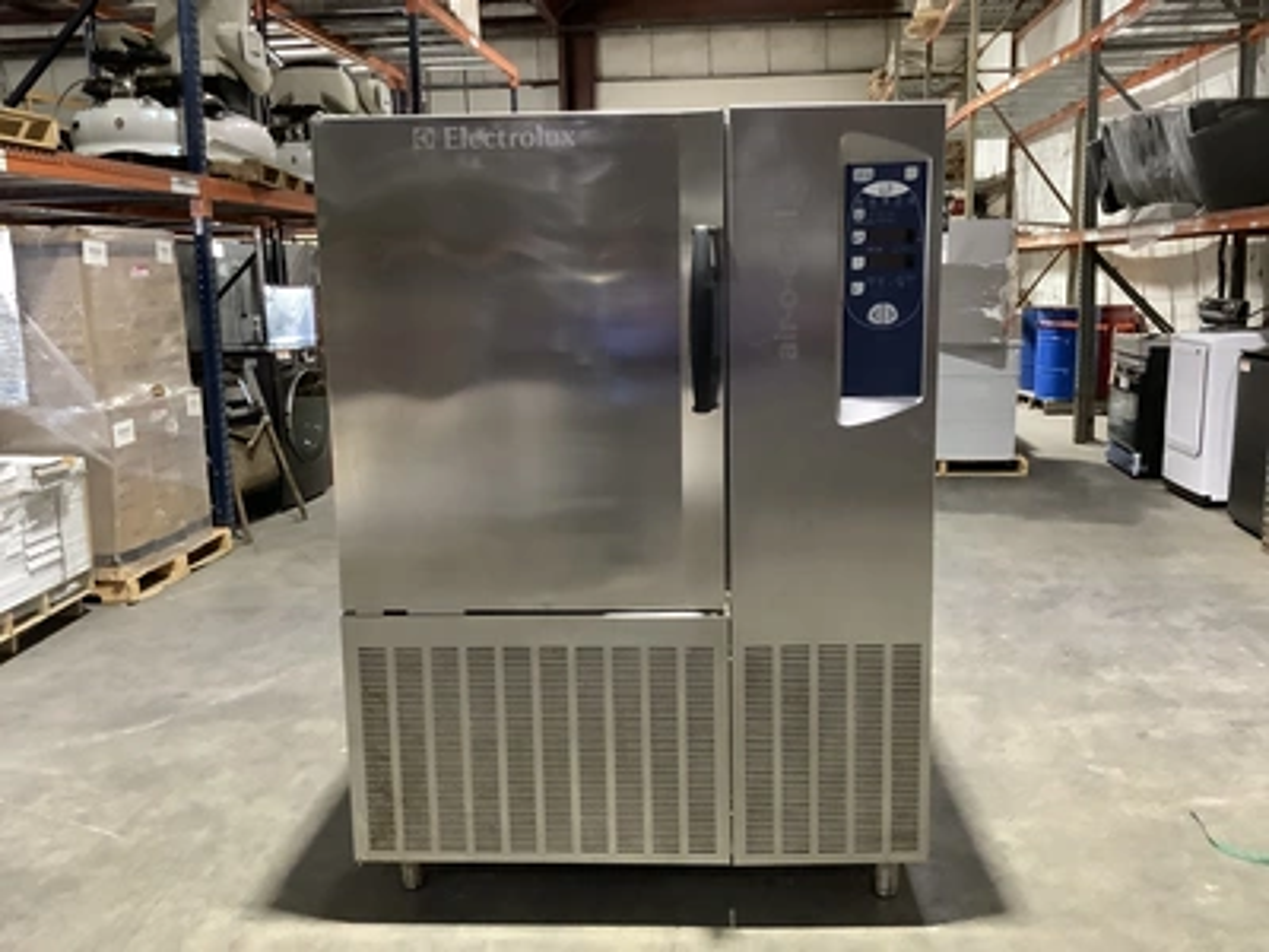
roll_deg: +1.4
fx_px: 1136
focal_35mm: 31
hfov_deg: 58.4
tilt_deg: -10.0
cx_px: 634
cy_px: 476
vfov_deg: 45.4
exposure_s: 1/30
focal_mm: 3.3
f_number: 2.4
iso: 400
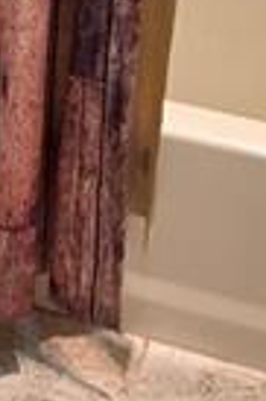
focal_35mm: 134
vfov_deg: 13.7
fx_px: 1489
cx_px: -269
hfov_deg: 9.5
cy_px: -322
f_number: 1.7
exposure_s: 1/120
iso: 200
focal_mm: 6.3
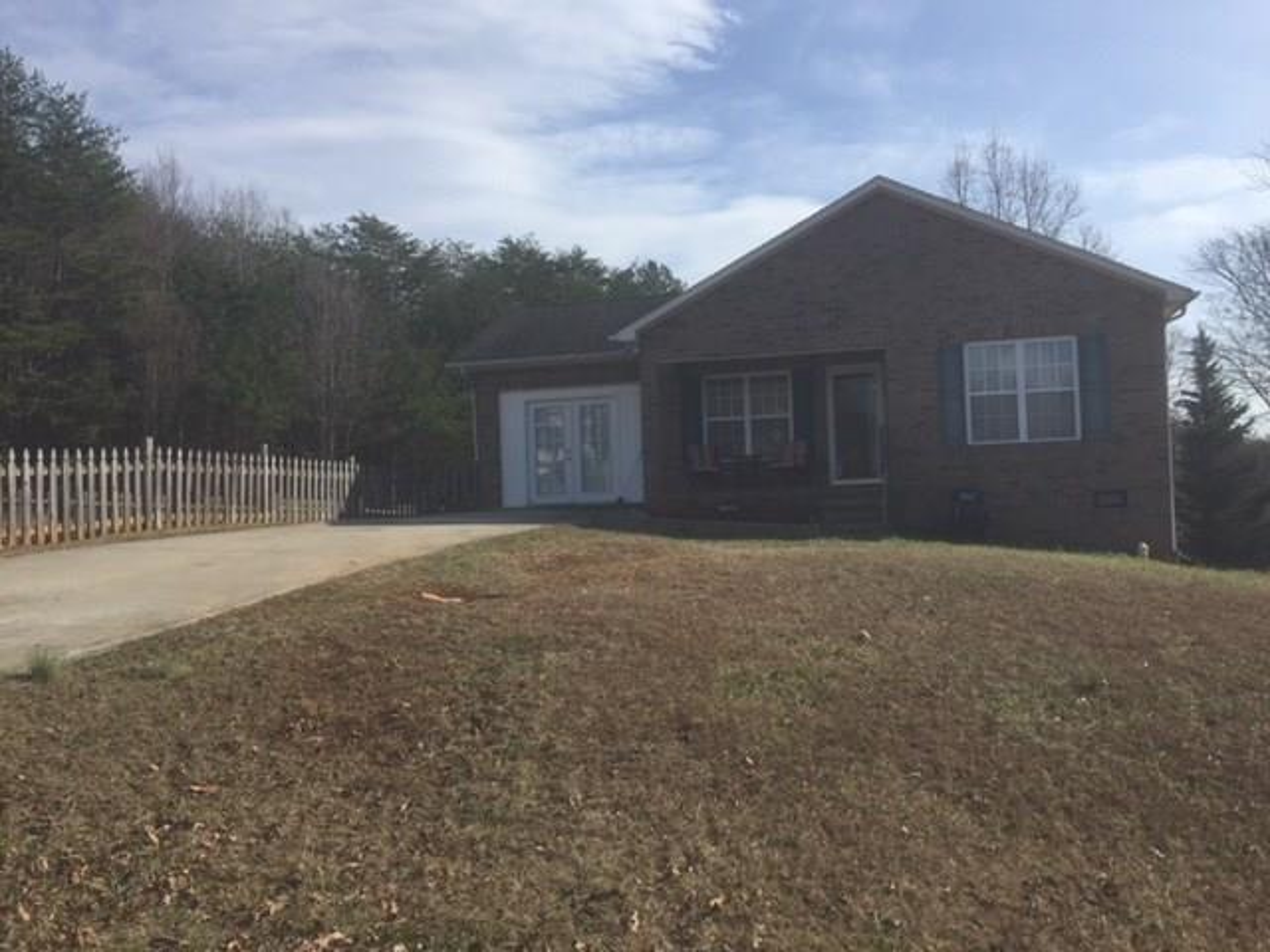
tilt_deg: +1.7
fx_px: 1064
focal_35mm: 29
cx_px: 635
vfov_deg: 48.2
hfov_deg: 61.7
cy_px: 476
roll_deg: +1.6
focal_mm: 4.15
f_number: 2.2
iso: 32
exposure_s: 1/2825
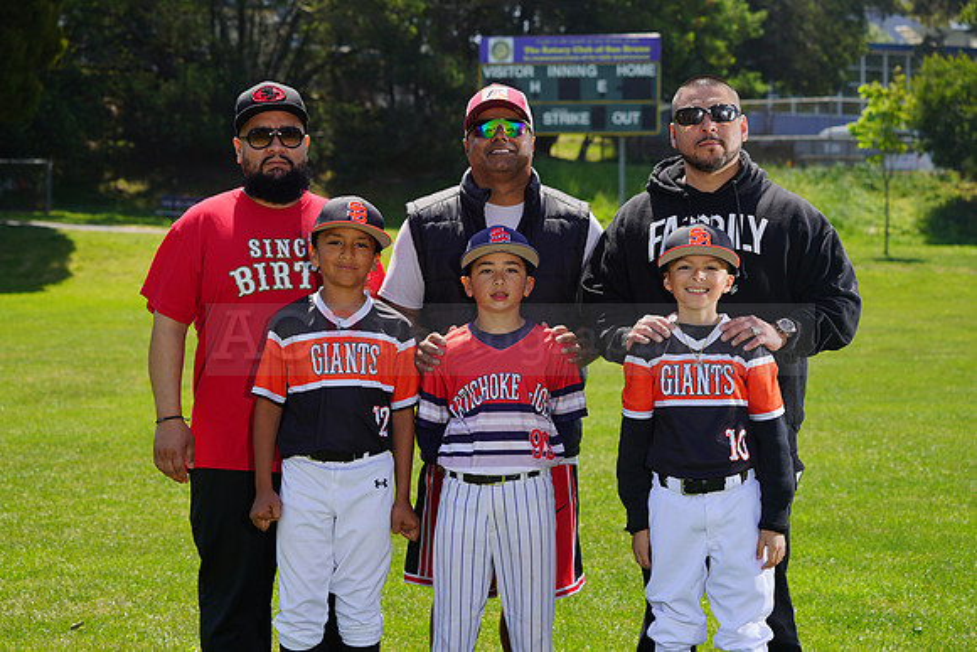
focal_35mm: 100
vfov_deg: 13.7
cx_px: 488
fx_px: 2714
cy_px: 326
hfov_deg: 20.4
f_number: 8
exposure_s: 1/250
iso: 100
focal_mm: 100
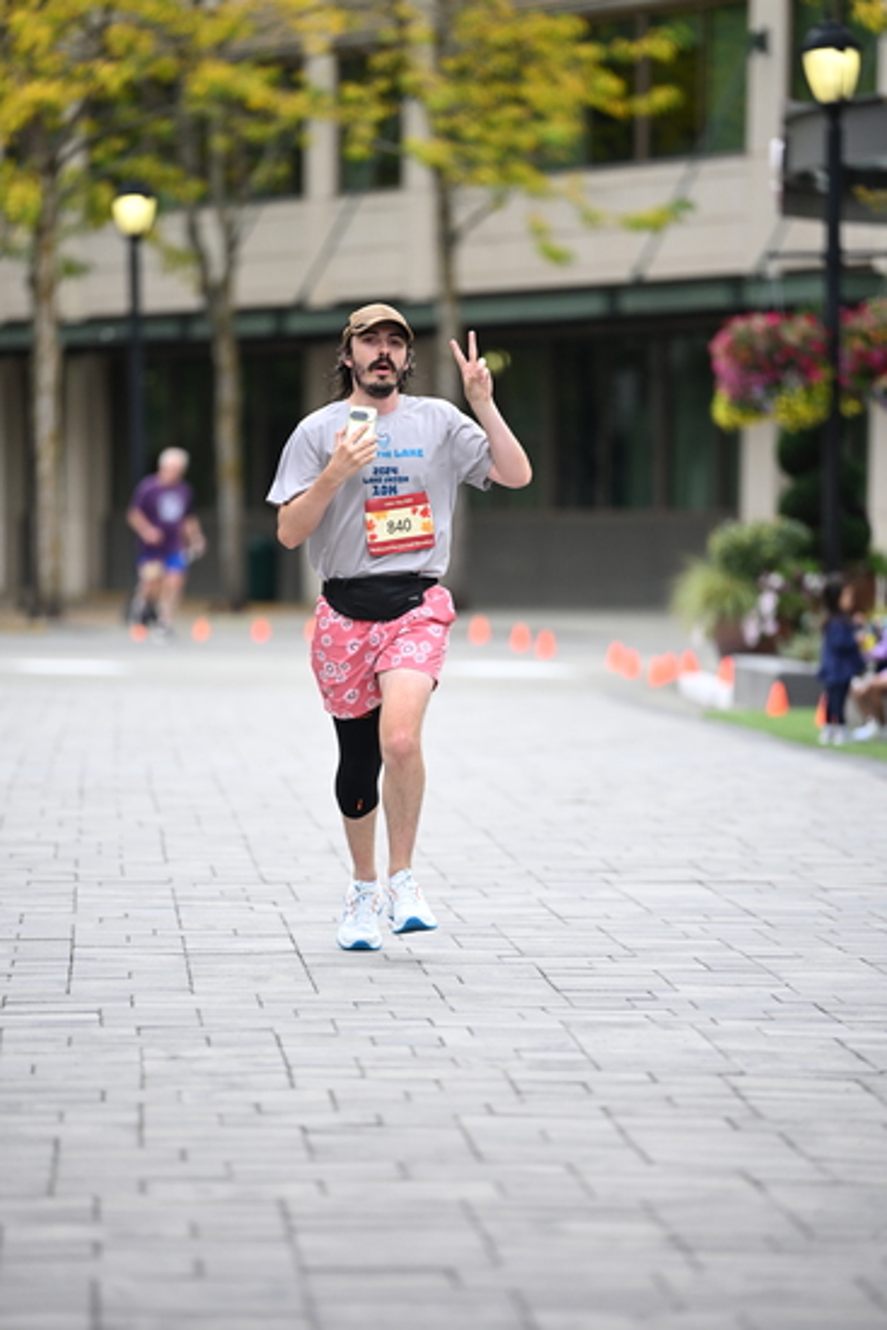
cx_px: 444
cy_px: 665
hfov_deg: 6.9
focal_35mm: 200
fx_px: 7386
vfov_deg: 10.3
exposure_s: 1/2000
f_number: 2.8
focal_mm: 200
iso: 800
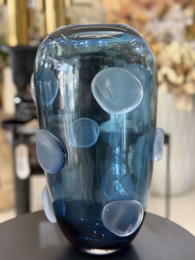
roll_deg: -0.1
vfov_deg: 39.7
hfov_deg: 30.3
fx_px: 361
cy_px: 130
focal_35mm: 48
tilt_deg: -9.9
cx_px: 98
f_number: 1.78
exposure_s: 1/60
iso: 160
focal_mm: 6.76
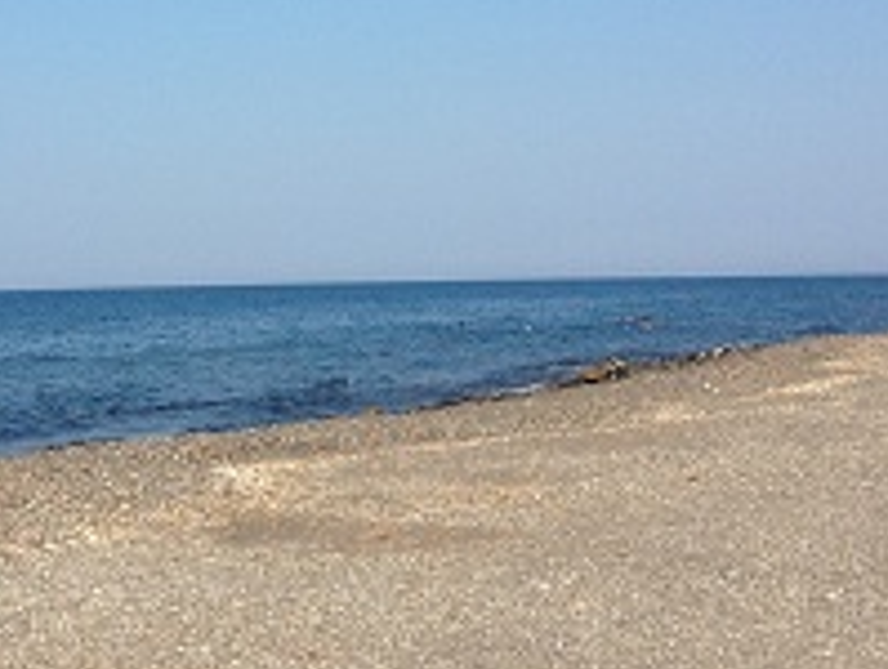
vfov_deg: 17.0
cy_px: 76
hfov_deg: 22.5
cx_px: 232
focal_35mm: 86
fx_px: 2210
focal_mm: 4.28
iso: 64
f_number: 2.4
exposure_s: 1/2123
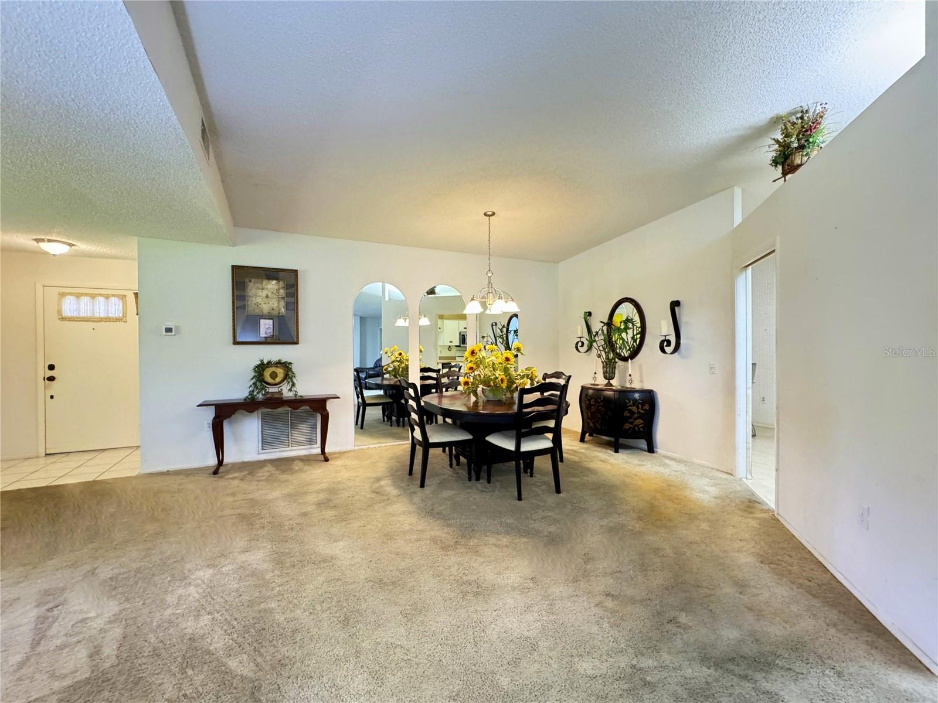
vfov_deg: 85.7
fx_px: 379
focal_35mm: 14
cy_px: 352
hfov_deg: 102.1
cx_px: 469
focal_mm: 2.22
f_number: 2.2
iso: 1000
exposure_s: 1/60
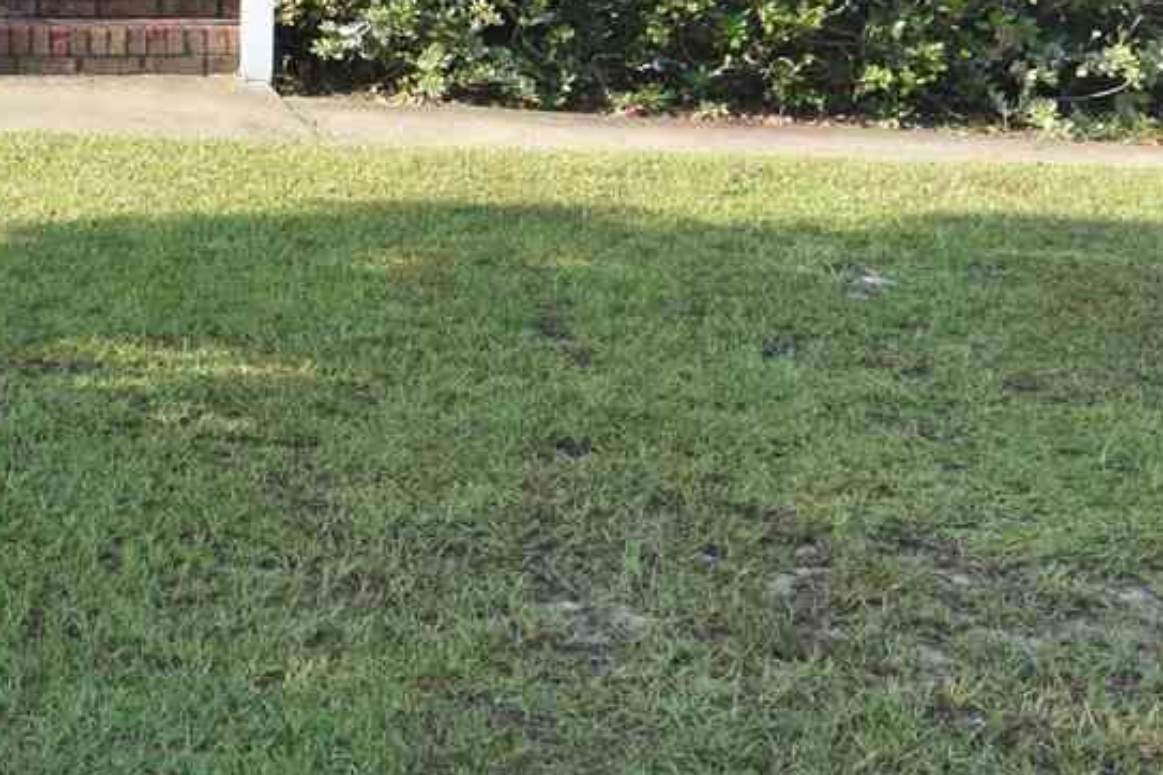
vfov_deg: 15.5
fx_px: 2742
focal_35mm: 85
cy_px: -157
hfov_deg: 21.7
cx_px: -334
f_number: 8
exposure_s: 1/500
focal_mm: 15
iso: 500
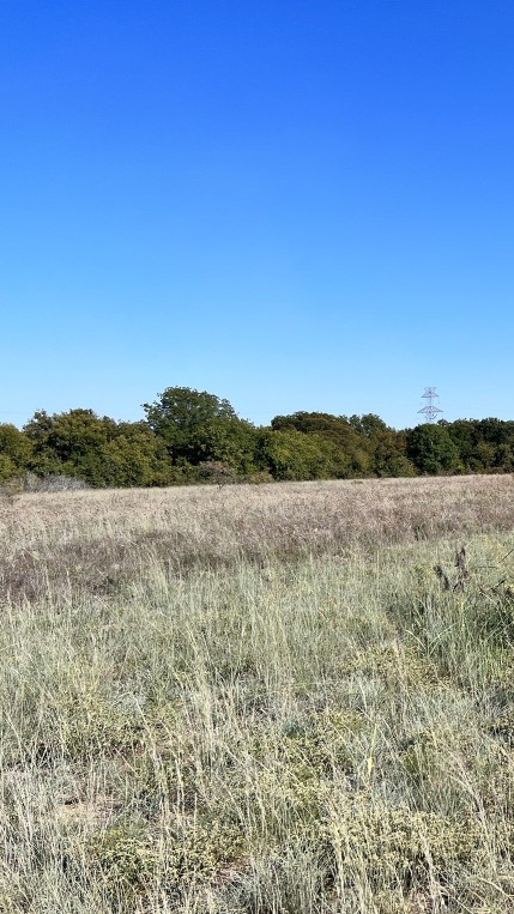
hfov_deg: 27.9
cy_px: 455
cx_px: 593
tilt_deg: -2.6
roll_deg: -0.5
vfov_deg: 52.8
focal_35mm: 38
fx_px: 921
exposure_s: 1/5587
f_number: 1.5
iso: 50
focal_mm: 5.7
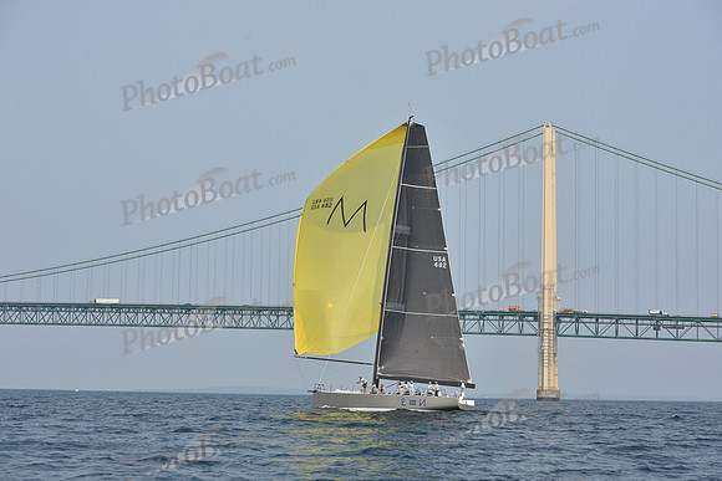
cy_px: 240
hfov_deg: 28.8
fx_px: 1404
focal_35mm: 70
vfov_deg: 19.5
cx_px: 361
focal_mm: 70
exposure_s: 1/1250
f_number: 8
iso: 250
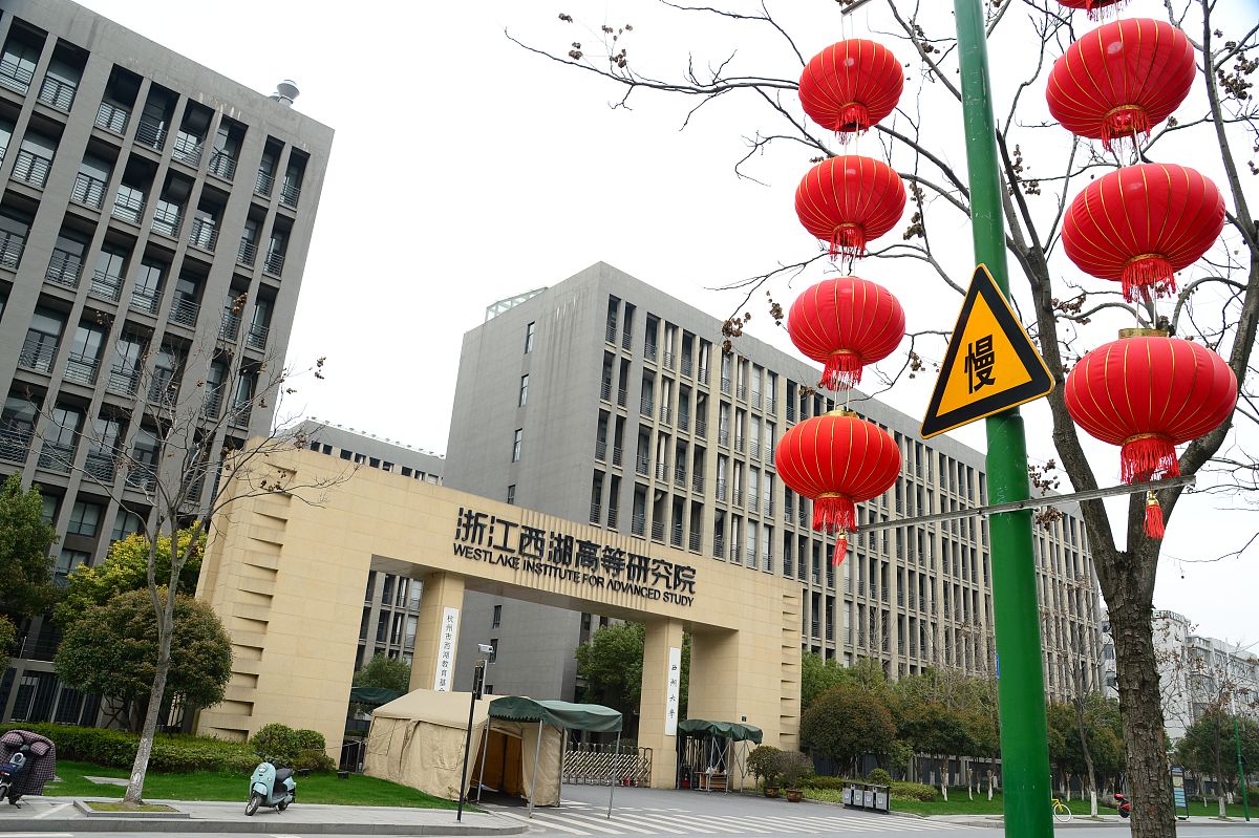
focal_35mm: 24
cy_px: 419
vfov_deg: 53.1
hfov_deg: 73.8
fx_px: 839
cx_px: 630
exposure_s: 1/125
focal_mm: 24
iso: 320
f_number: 8
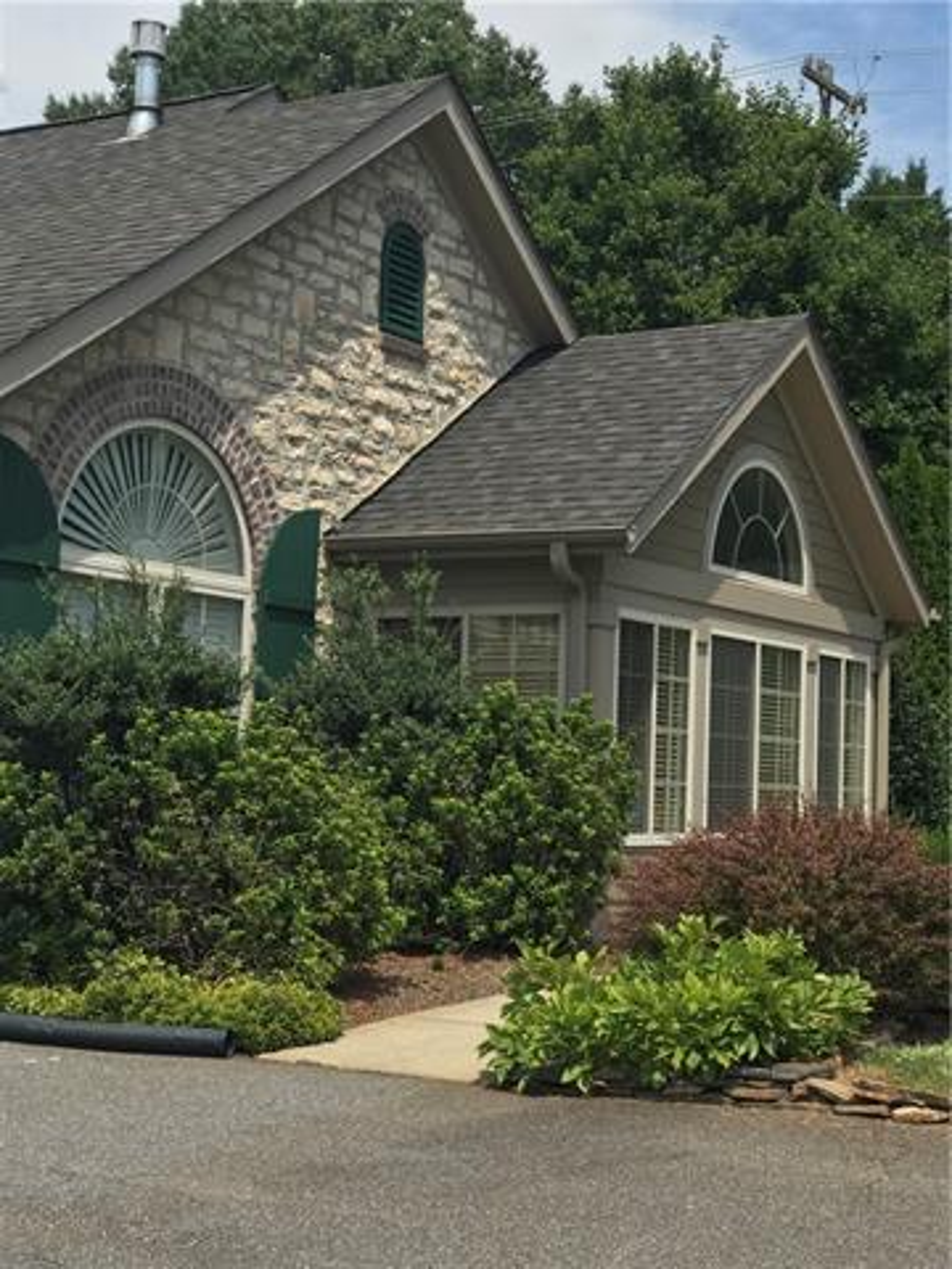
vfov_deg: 33.8
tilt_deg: +5.1
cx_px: 476
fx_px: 2090
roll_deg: -3.0
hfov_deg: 25.7
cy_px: 634
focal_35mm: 57
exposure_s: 1/622
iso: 20
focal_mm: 6.6
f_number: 2.8
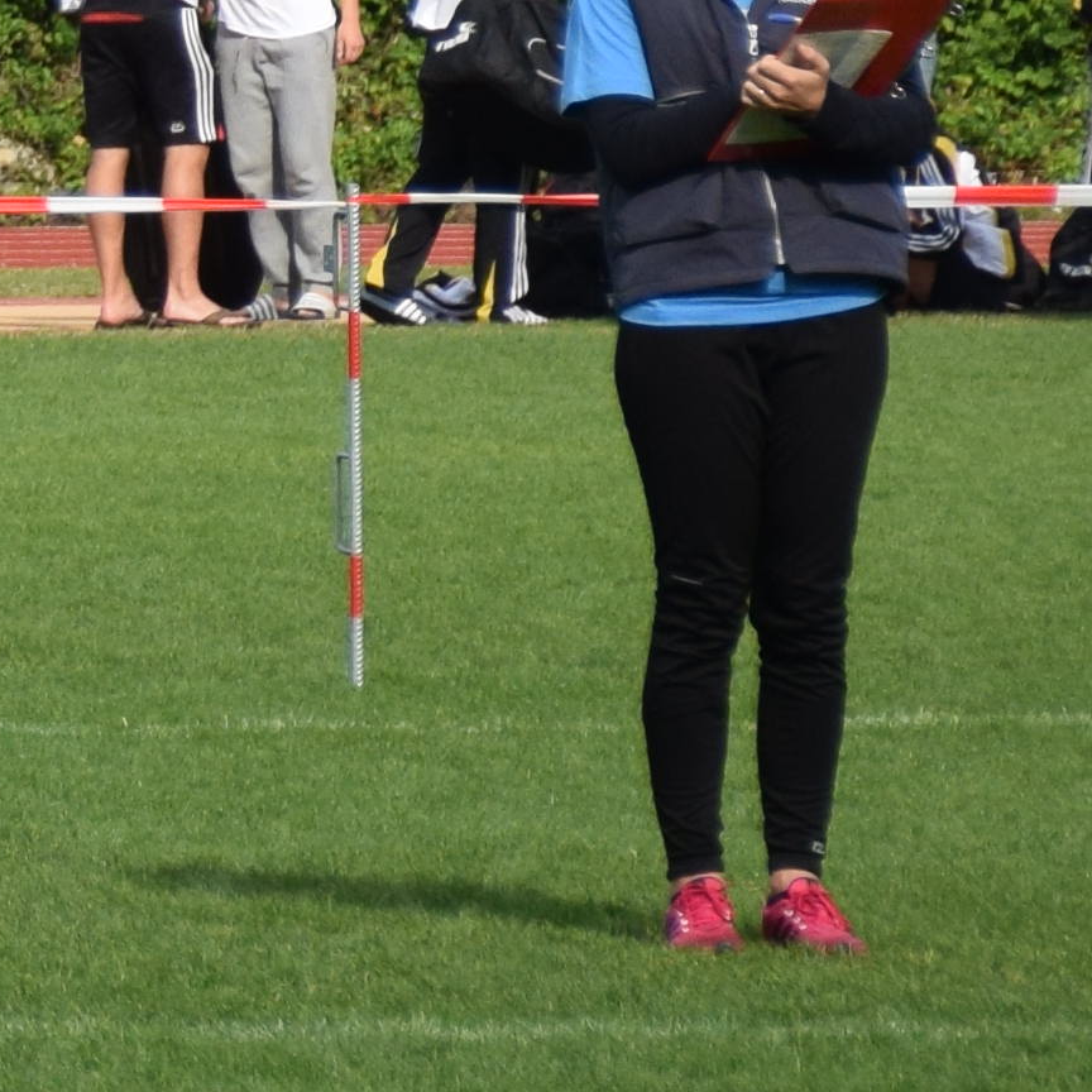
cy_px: -121
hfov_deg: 2.4
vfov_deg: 2.5
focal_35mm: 708
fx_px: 25269
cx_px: -2214
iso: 400
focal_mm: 80
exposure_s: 1/1600
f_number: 5.6
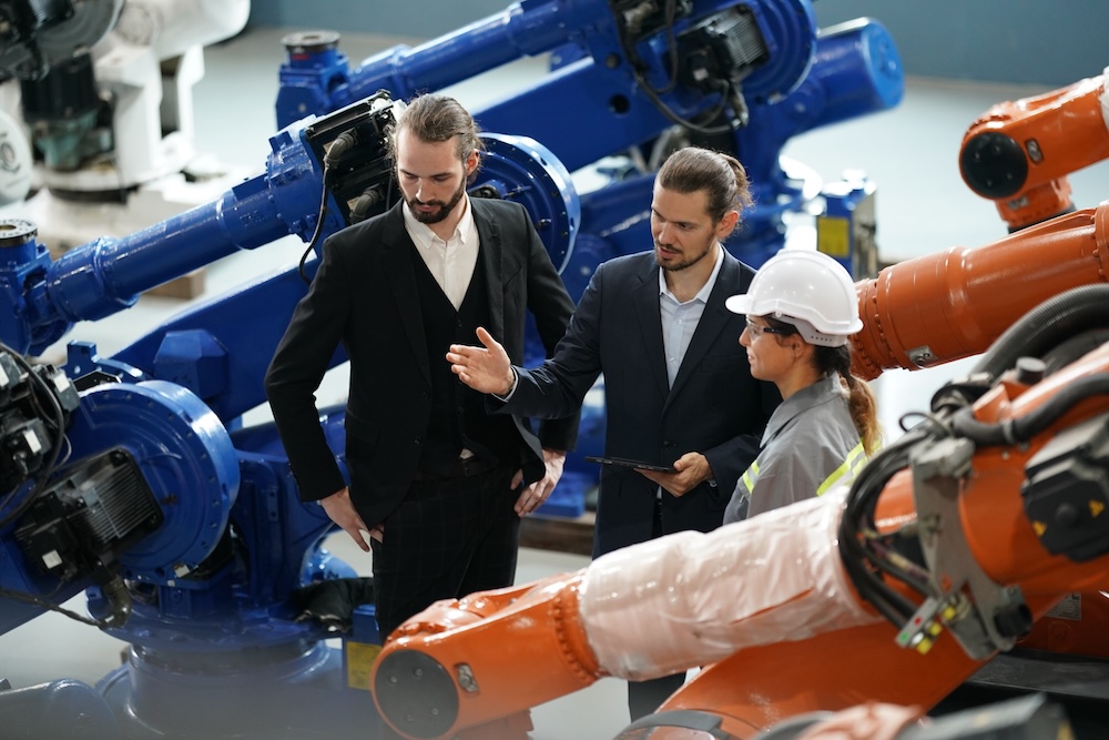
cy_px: 370
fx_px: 4159
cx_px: 554
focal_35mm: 135
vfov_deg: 10.2
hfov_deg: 15.2
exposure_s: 1/200
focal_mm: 135
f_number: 1.8
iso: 1600
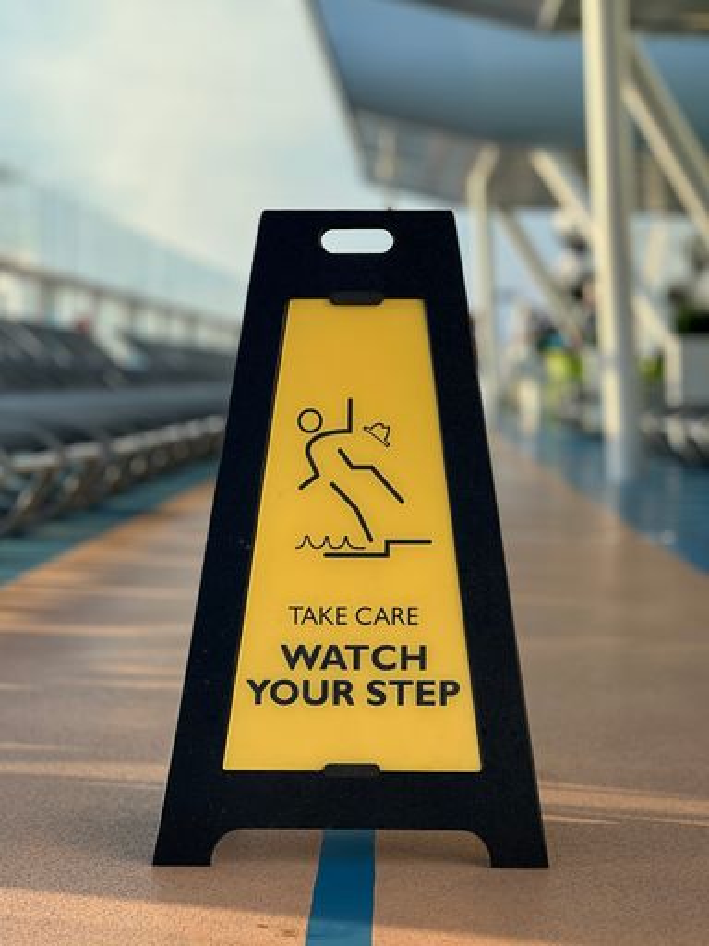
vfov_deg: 25.3
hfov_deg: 19.1
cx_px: 354
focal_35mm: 77
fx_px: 2103
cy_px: 473
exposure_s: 1/275
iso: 25
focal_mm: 9
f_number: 2.8
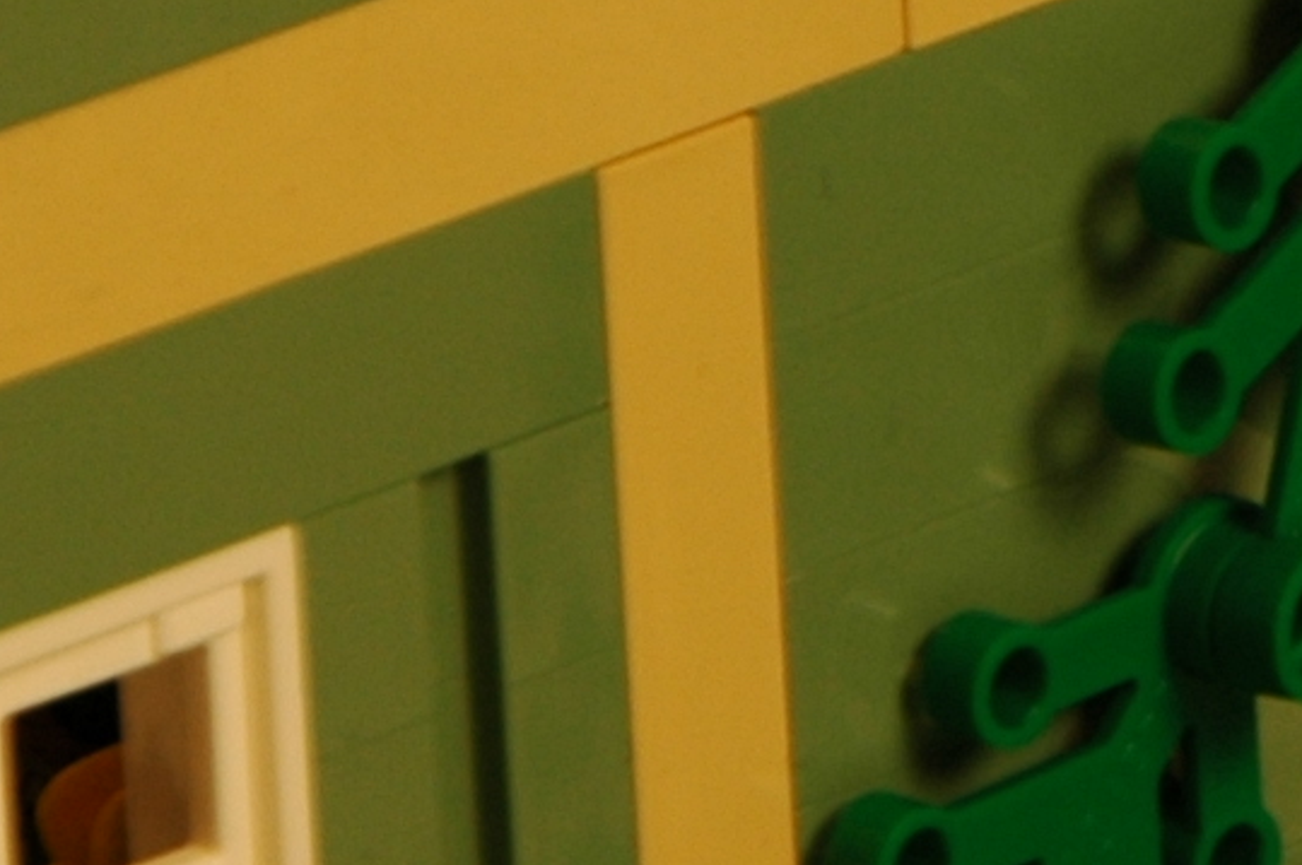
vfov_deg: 1.8
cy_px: 730
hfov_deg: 2.7
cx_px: 3185
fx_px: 27786
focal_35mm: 769
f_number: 8
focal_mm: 92
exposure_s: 1/50
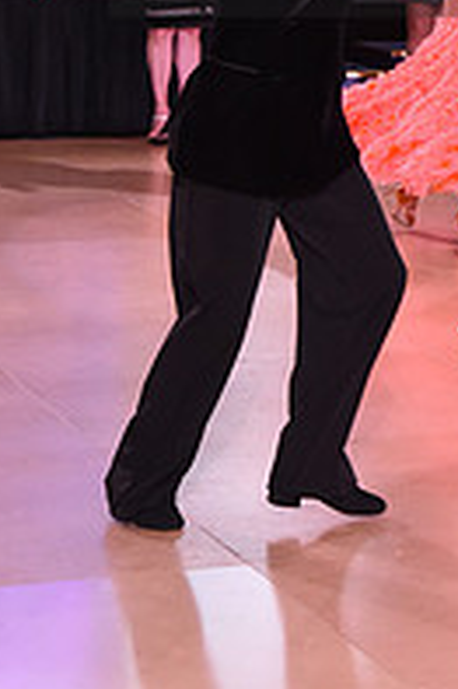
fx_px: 3269
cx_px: 593
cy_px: -98
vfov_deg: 11.8
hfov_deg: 7.9
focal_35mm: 171
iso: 2500
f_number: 6.3
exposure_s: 1/320
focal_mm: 58
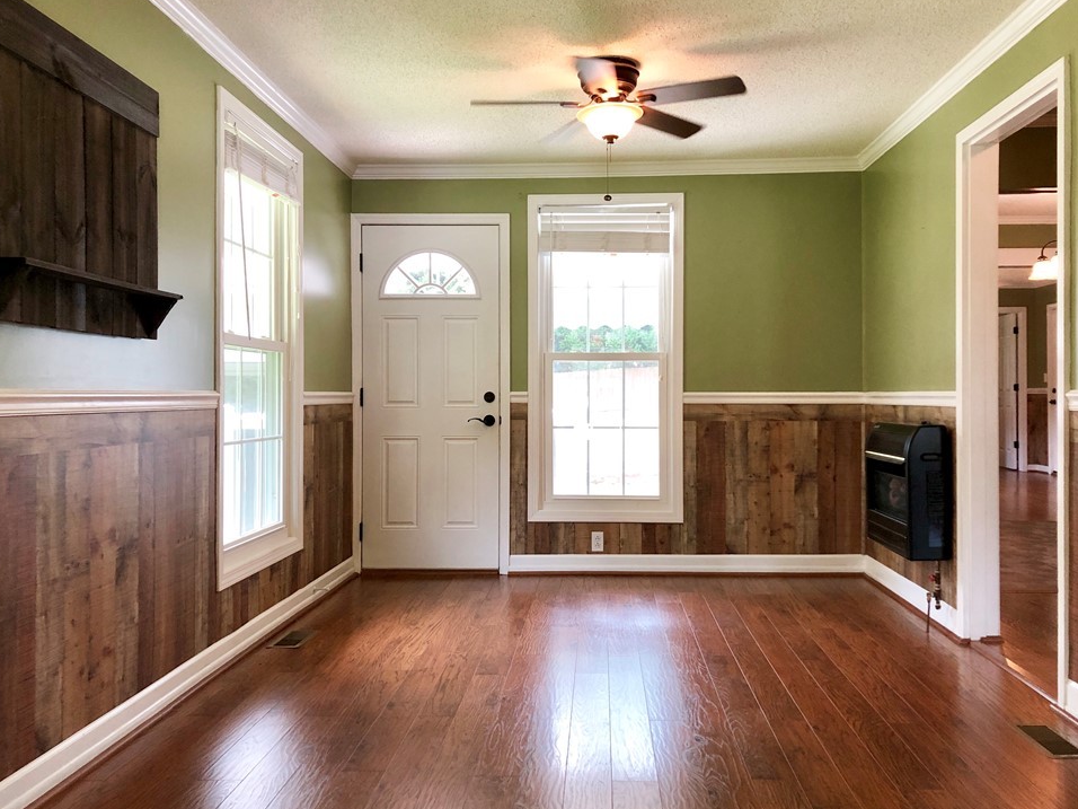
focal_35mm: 30
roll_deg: +0.7
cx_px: 559
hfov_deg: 59.9
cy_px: 402
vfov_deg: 46.8
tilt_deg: +0.7
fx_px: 934
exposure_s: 1/120
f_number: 1.8
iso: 125
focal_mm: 4
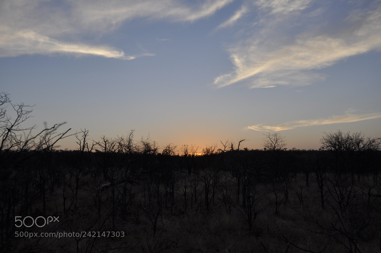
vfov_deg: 36.8
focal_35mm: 36
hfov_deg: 53.2
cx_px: 190
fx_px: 381
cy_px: 126
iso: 200
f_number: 5
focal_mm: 24
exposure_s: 1/800
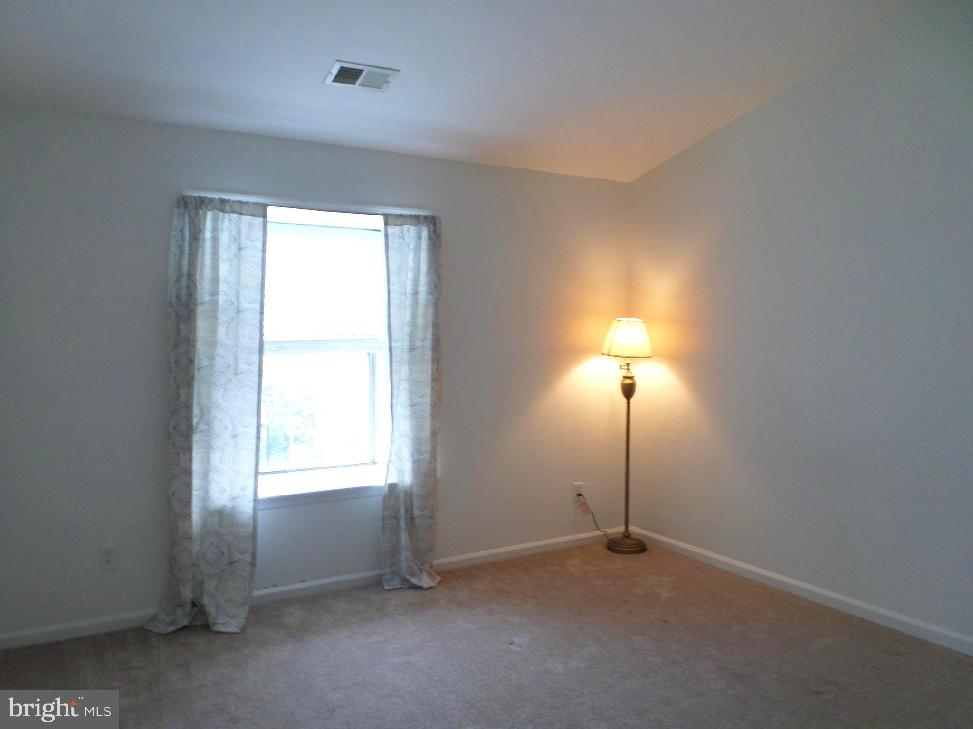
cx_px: 486
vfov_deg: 54.9
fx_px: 703
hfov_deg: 69.4
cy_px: 364
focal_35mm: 25
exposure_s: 1/30
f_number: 2.5
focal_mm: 4.5
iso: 120
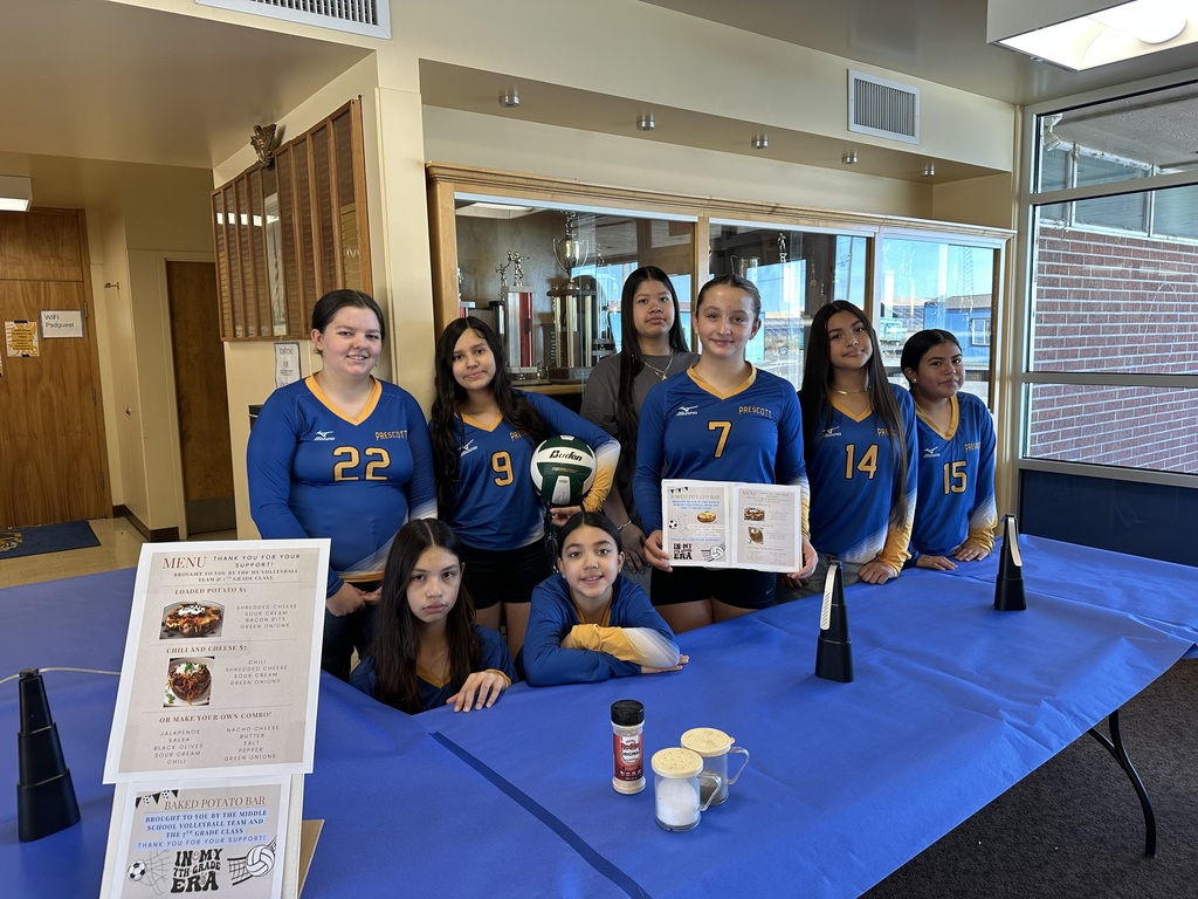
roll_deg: +1.4
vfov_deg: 56.8
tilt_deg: -6.7
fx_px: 831
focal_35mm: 24
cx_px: 599
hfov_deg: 71.6
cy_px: 450
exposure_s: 1/120
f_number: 1.78
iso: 125
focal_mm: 6.86
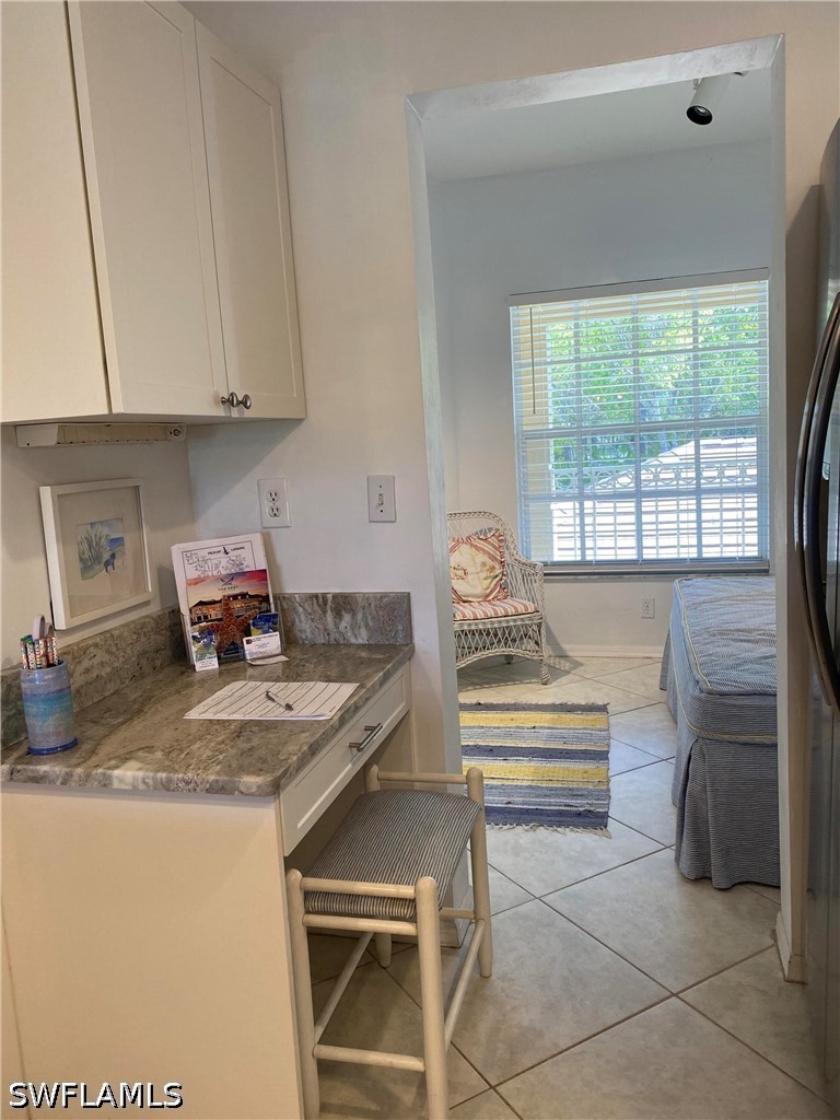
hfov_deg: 53.1
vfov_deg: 67.3
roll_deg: +3.6
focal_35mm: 26
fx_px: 841
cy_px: 560
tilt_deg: -7.2
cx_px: 420
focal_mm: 4.25
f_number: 1.8
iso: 100
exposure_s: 1/120
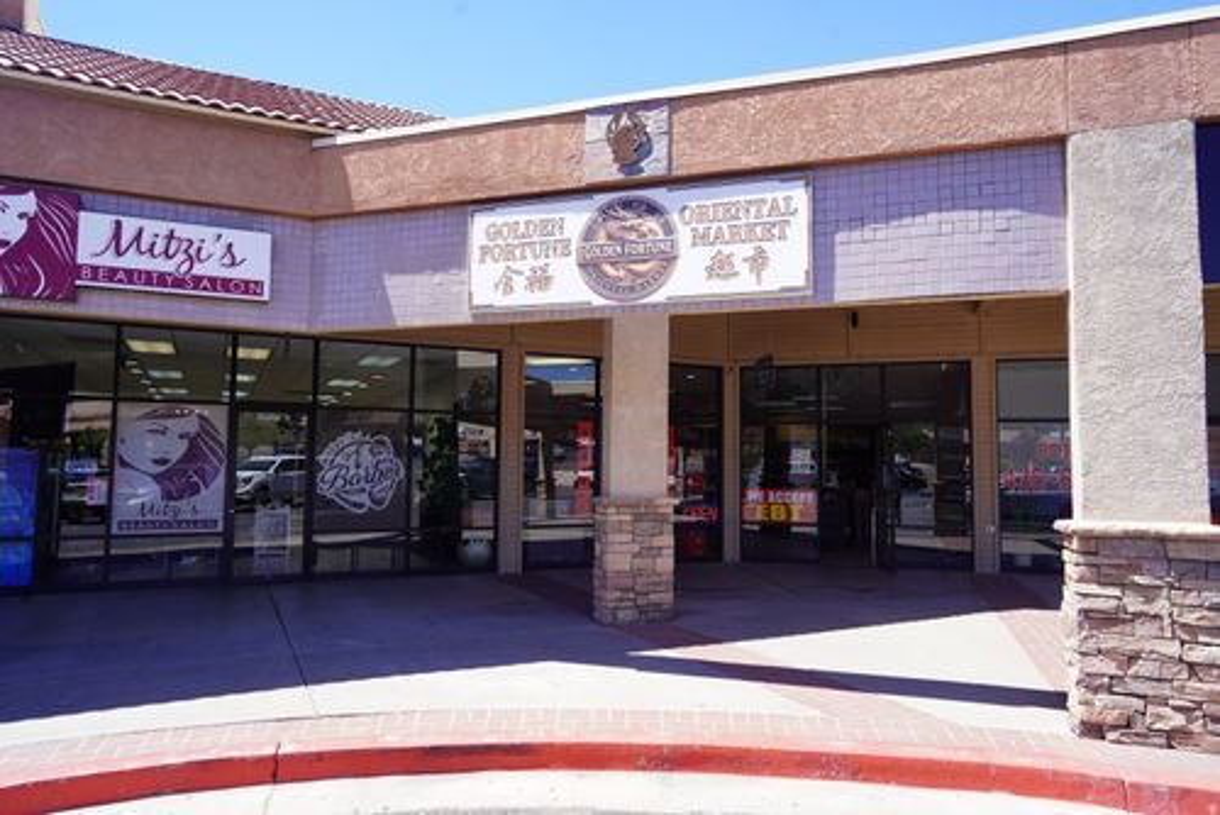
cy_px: 408
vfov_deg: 53.2
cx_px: 610
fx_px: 814
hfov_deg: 73.7
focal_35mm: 24
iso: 100
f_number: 7.1
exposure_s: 1/100
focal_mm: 24
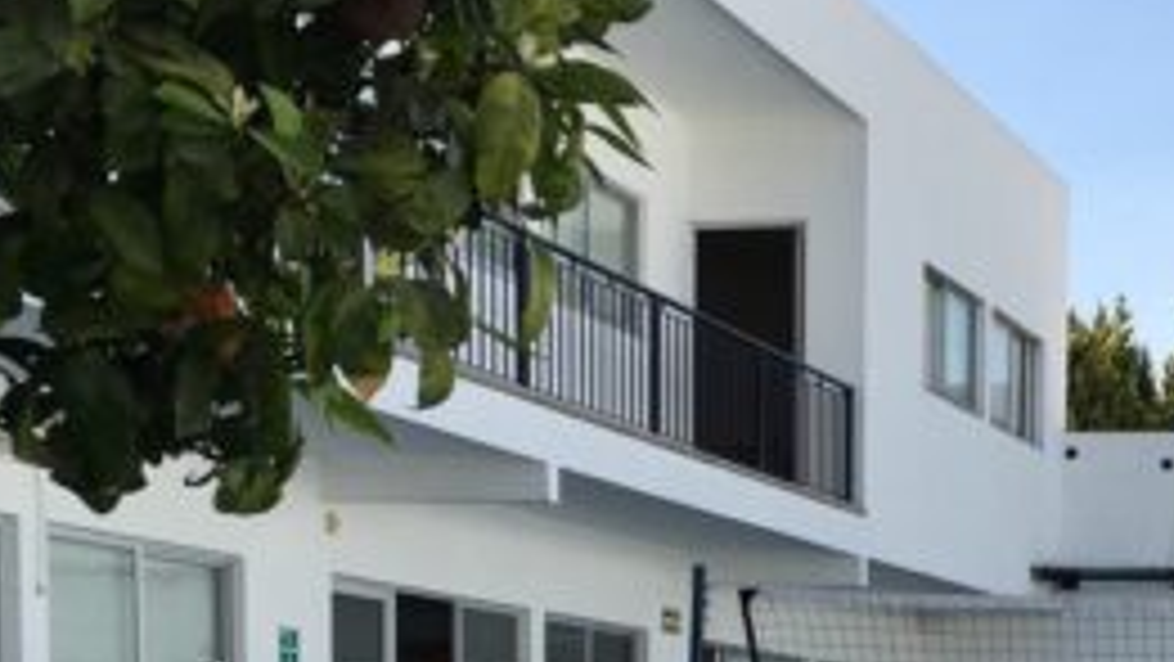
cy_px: 1121
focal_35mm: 93
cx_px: 1098
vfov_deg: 12.1
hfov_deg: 22.3
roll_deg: -0.5
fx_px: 2896
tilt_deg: -5.5
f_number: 2.2
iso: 25
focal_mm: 4.15
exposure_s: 1/1099
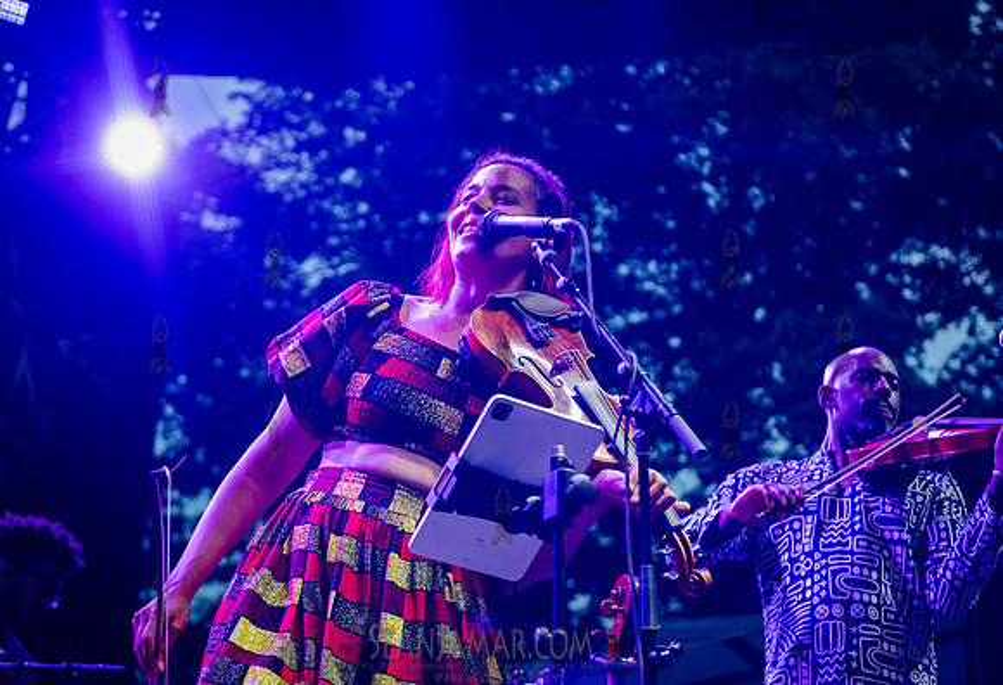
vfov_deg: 17.8
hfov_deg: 25.9
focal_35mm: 78
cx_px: 442
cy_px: 310
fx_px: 2184
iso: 4000
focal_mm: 70
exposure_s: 1/500
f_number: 4
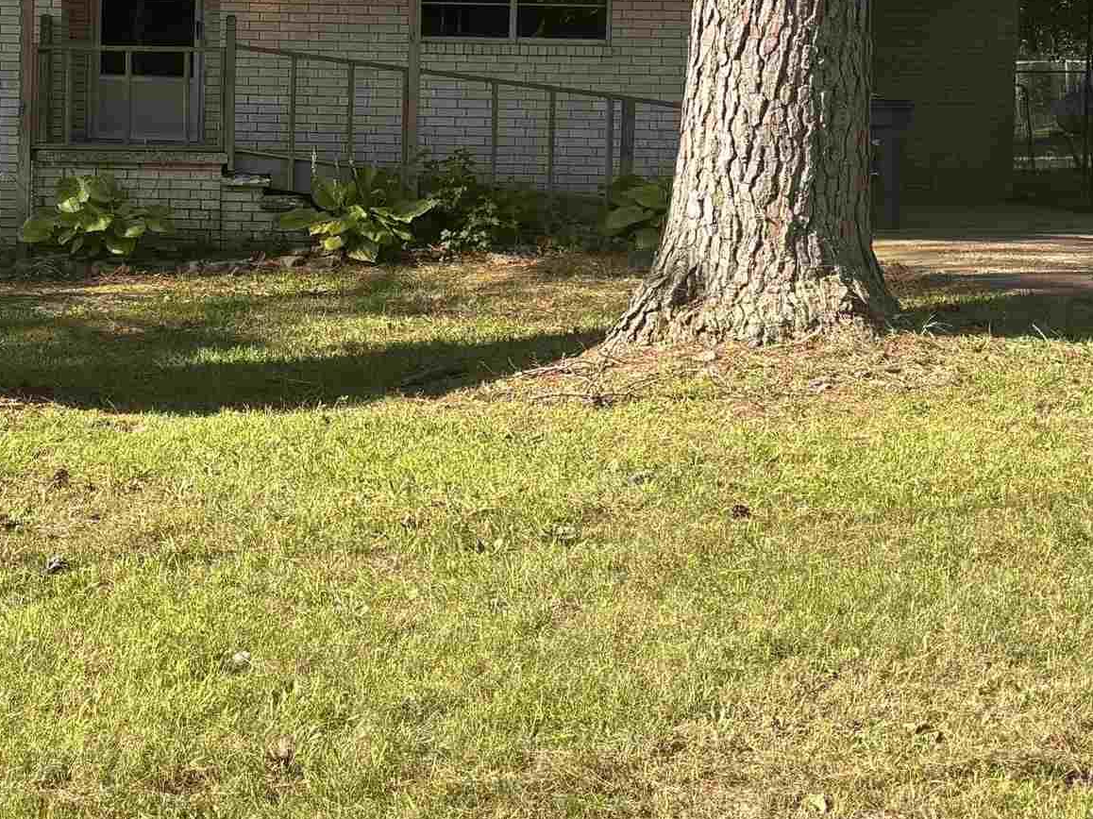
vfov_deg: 21.1
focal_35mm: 69
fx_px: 2178
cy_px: 191
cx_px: 295
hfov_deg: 27.8
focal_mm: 5.96
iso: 50
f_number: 1.6
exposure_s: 1/865
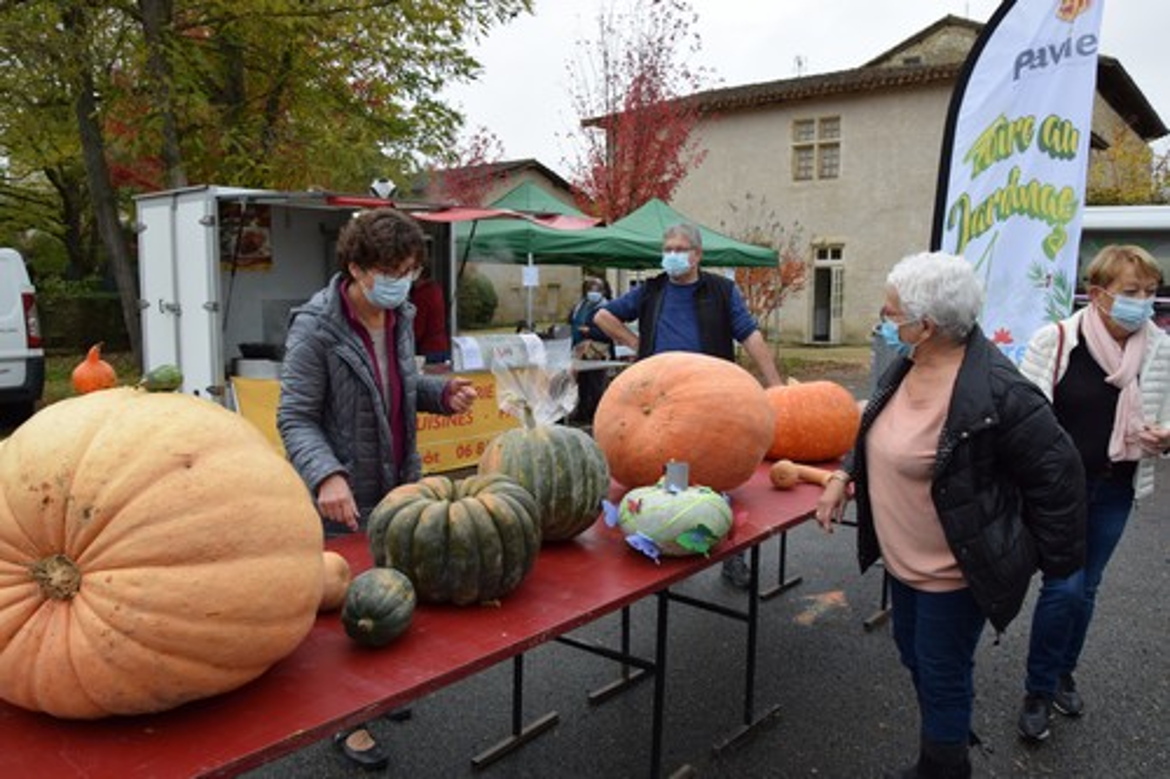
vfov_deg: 47.9
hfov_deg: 67.4
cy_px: 390
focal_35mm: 27
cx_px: 585
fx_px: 877
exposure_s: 1/160
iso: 400
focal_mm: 18
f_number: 6.3
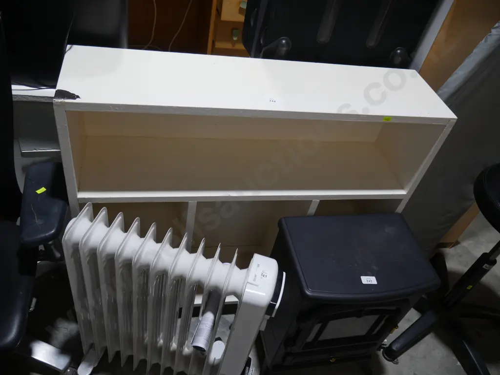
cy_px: 188
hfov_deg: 63.4
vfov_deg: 49.7
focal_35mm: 28
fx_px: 404
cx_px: 250
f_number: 3.5
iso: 200
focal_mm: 14
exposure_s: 1/100
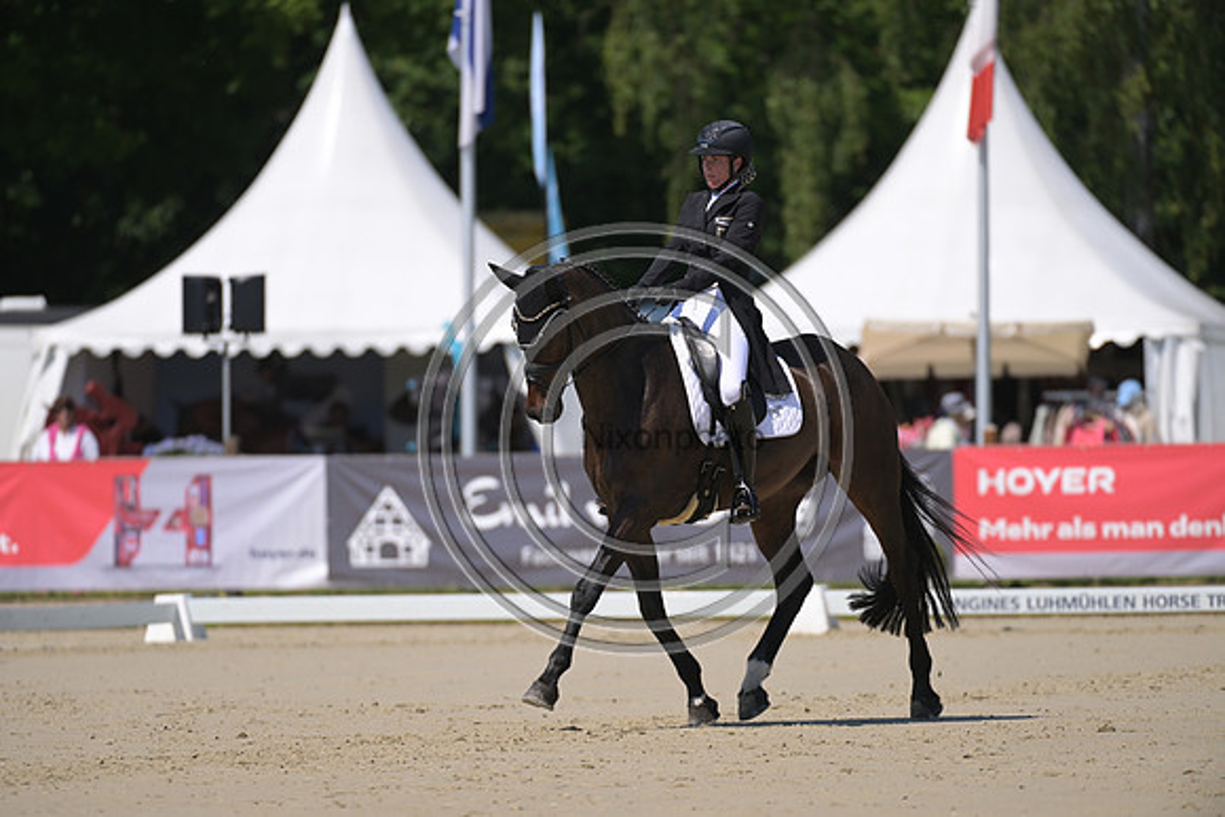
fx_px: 13614
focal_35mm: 400
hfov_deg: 5.2
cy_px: 408
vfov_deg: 3.4
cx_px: 612
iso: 180
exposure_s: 1/1250
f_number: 5
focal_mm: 400
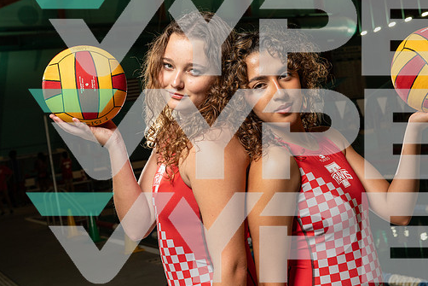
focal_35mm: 52
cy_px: 134
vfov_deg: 26.0
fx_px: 618
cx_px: 246
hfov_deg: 38.1
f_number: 8
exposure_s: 1/250
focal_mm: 45
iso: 500
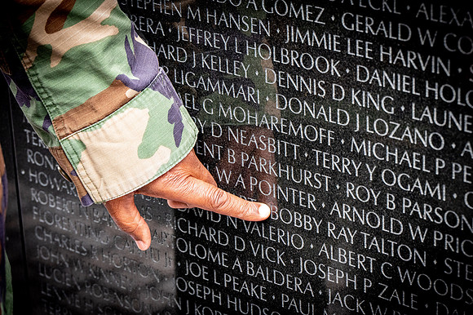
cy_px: 158
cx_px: 236
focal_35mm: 120
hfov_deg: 17.1
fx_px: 1576
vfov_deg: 11.4
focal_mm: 120
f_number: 8
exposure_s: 1/640
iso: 5600
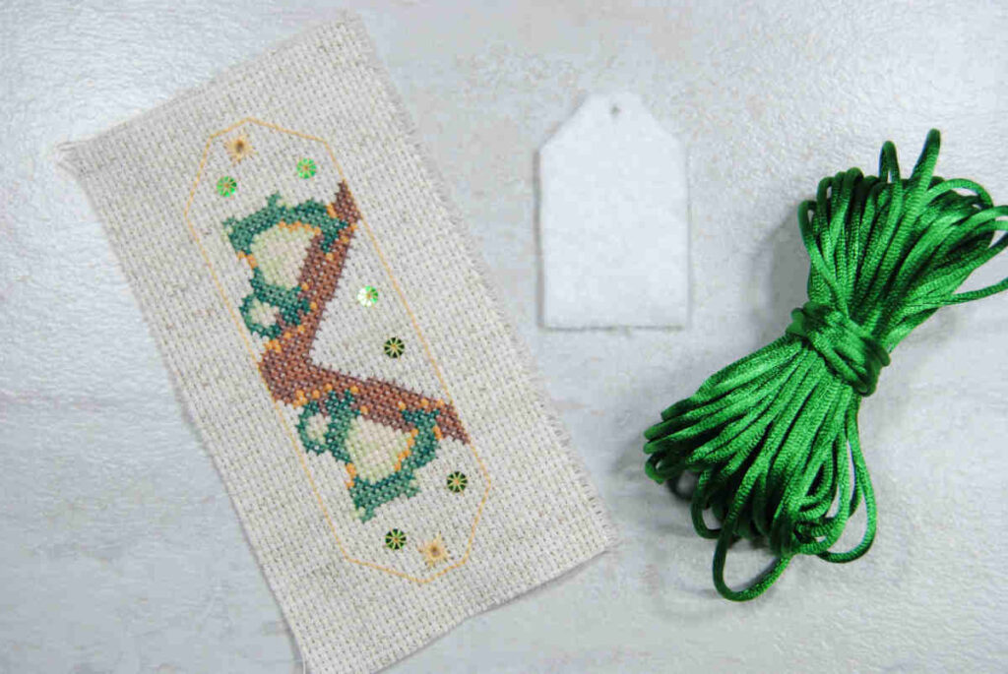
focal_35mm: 45
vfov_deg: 29.9
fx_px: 1261
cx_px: 504
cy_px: 337
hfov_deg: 43.6
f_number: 6.3
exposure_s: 1/40
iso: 200
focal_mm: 30
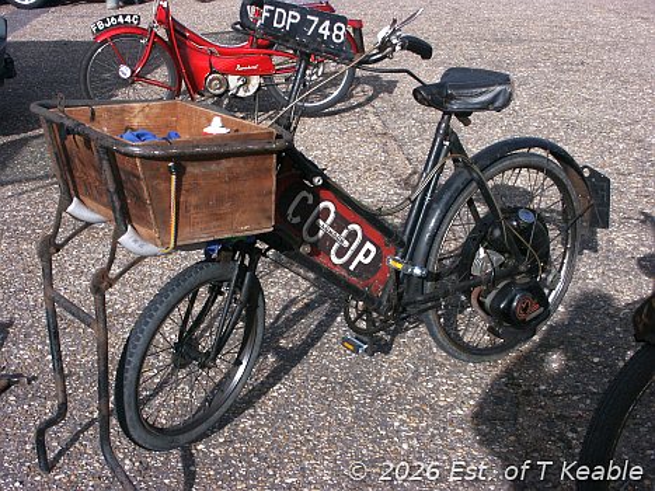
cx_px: 328
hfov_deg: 34.9
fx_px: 1040
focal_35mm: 55
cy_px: 246
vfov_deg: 26.5
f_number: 8
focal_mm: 14.32
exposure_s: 1/350
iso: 100
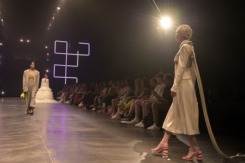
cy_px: 82
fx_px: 286
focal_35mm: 42
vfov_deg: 31.8
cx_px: 122
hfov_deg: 46.4
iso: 8000
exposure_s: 1/640
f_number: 5.6
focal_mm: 42
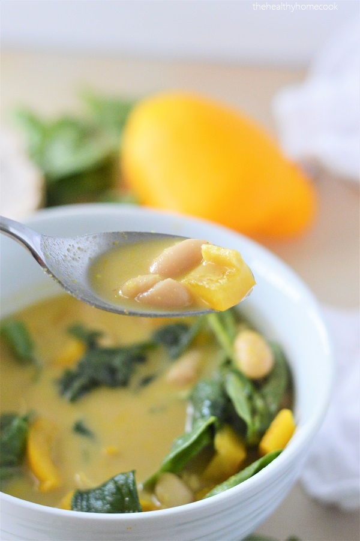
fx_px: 1127
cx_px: 180
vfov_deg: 27.0
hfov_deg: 18.2
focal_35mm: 75
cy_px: 270
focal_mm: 50
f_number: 2.8
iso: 1600
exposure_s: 1/500
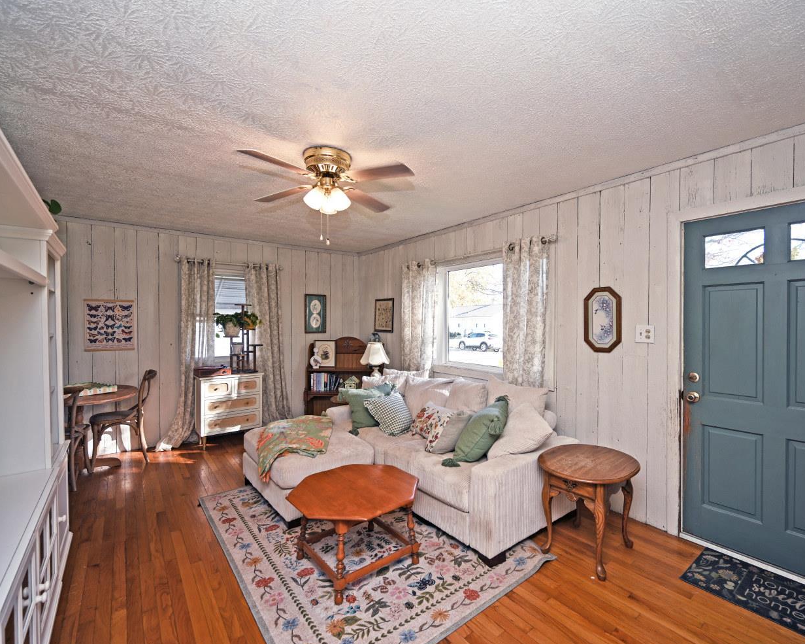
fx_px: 381
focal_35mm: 16
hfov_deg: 92.9
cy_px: 326
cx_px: 435
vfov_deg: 80.4
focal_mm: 14
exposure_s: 1/60
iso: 100
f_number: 4
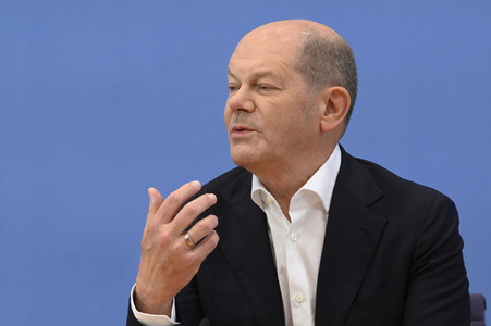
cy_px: 163
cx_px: 246
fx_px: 1526
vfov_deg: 12.2
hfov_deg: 18.3
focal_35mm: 112
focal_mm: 112
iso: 3200
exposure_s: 1/500
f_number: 6.3
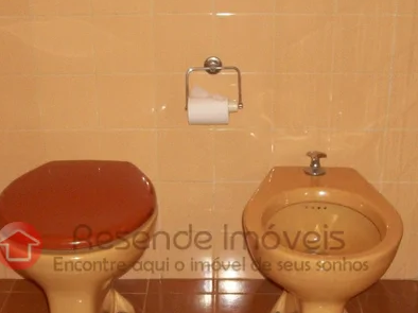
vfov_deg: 22.3
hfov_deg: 29.8
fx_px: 784
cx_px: 182
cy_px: 248
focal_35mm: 65
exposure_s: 1/60
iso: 160
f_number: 2.9
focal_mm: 5.7
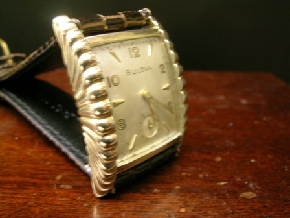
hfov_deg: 47.9
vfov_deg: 36.8
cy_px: 109
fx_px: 327
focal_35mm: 39
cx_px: 145
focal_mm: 8
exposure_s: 1/1.8
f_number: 6.2
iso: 200
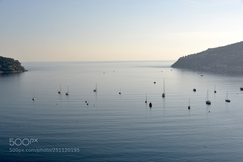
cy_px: 81
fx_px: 297
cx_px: 122
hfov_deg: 44.5
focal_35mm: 44
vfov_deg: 30.5
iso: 100
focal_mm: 44
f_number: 10
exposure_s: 1/400
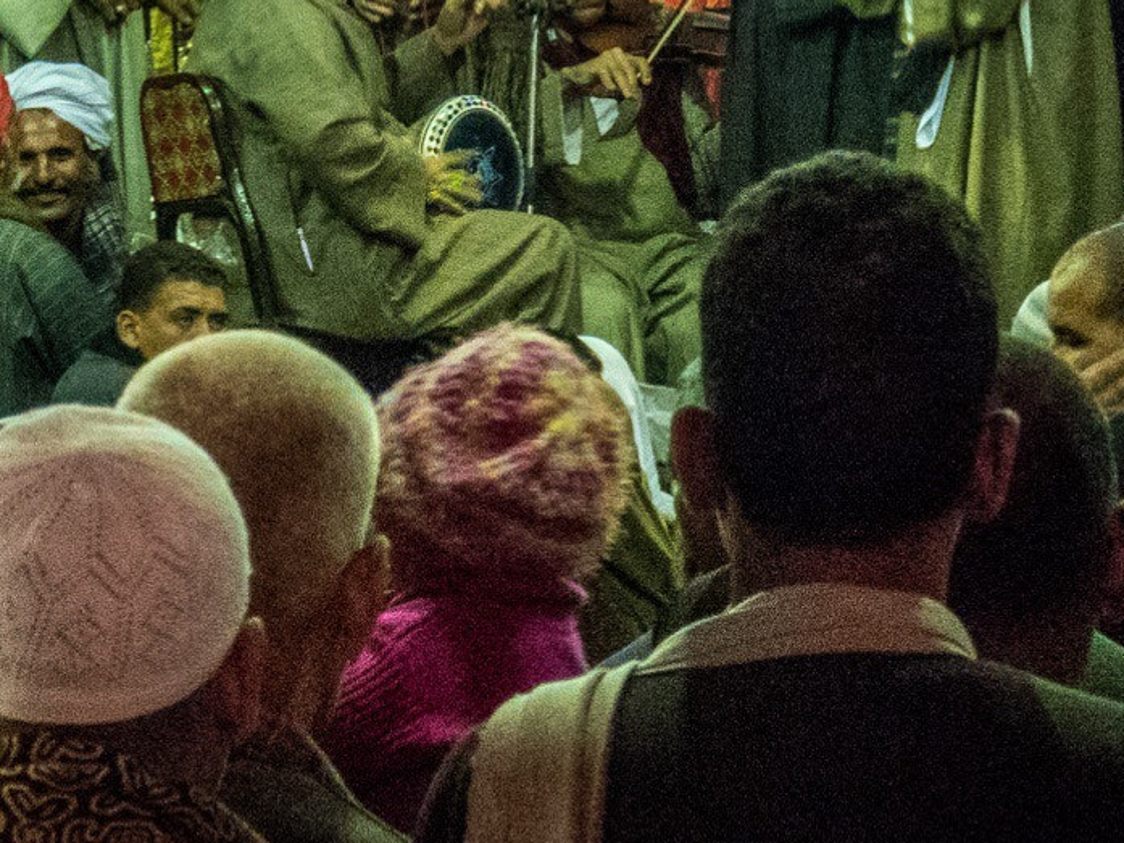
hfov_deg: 10.4
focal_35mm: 188
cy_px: 208
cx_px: -39
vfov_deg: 7.9
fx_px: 6106
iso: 3200
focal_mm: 32
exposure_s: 1/60
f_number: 9
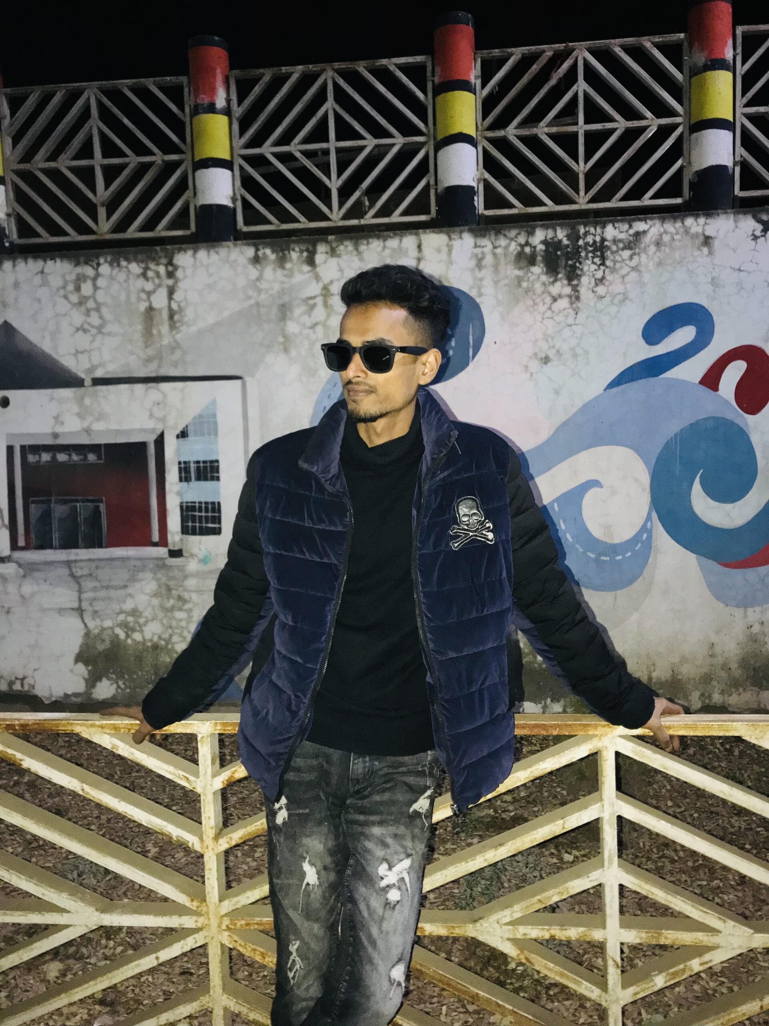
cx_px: 384
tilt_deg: -3.5
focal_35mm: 28
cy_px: 513
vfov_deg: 63.4
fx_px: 829
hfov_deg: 49.7
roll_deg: +1.8
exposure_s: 1/17
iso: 125
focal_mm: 3.99
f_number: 1.8
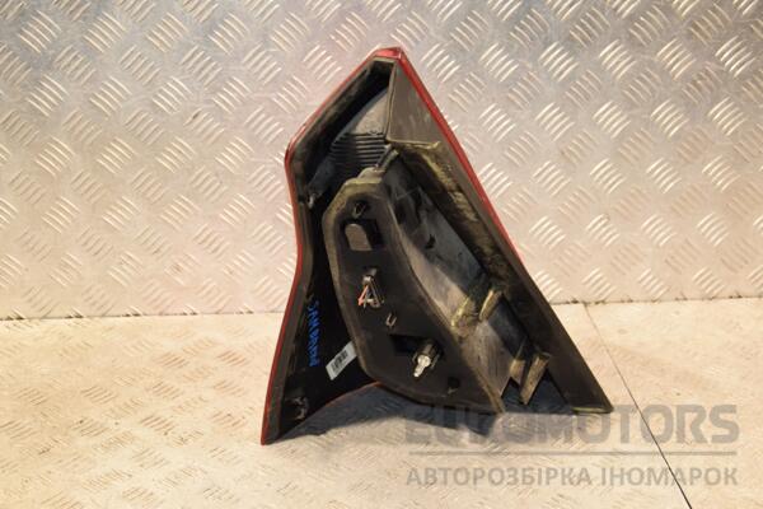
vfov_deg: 23.8
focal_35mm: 57
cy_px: 254
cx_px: 382
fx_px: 1208
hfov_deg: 35.1
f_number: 5
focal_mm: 38
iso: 800
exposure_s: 1/160
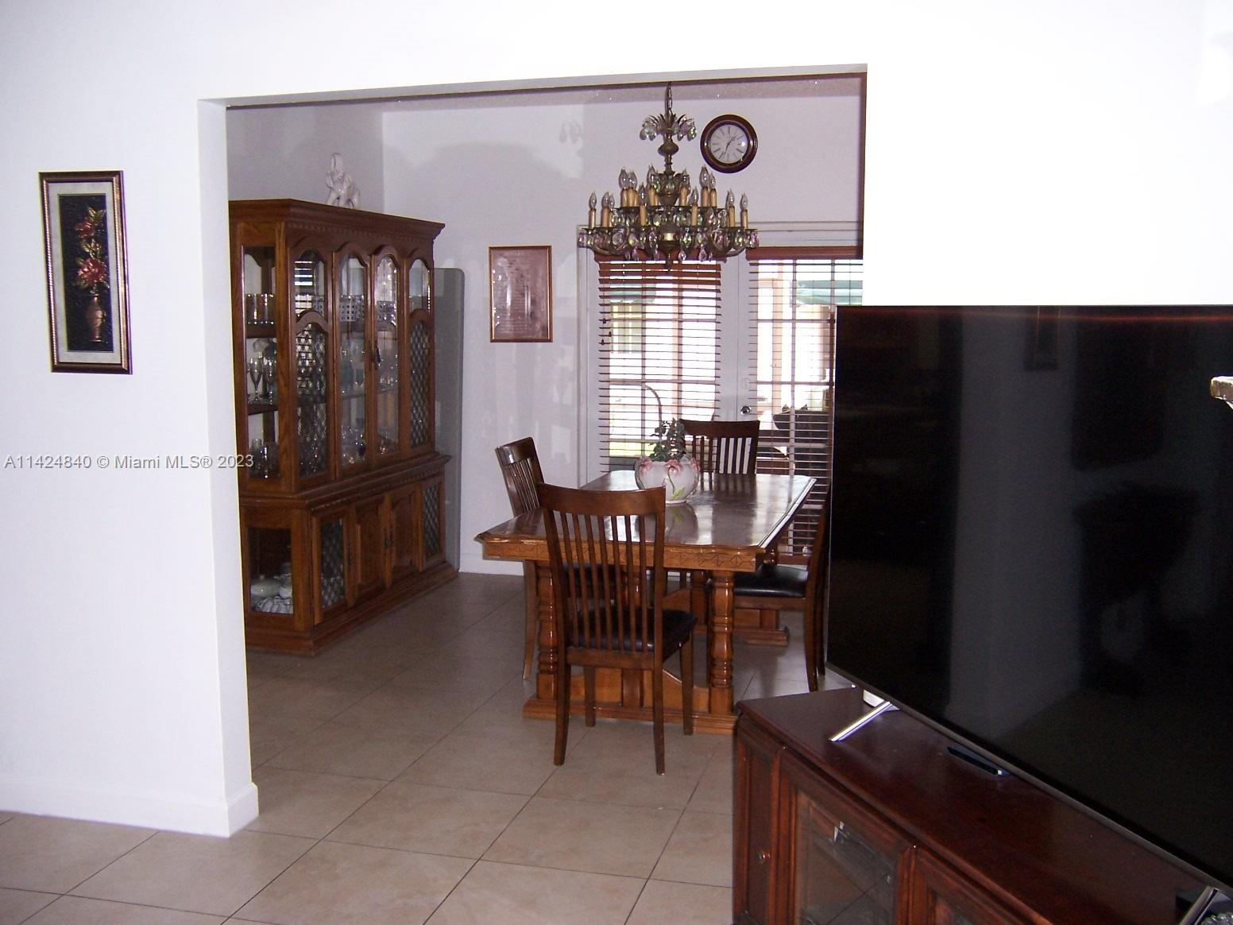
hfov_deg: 55.4
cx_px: 616
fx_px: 1175
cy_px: 462
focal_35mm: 33
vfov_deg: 42.9
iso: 140
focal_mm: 5.5
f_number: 2.8
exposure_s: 1/60
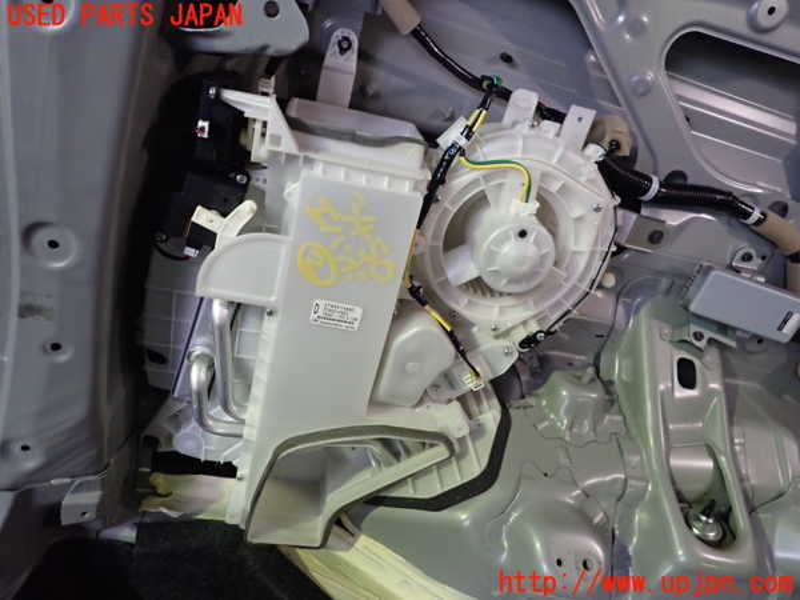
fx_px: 578
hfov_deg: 69.4
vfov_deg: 54.9
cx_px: 400
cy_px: 300
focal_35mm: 25
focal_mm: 4.5
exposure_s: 1/30
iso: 400
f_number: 2
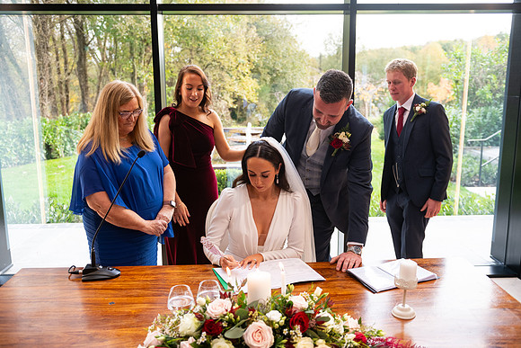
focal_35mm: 34
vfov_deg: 38.9
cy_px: 174
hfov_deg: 55.8
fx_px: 492
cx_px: 260
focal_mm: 34
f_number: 3.5
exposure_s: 1/160
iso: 640
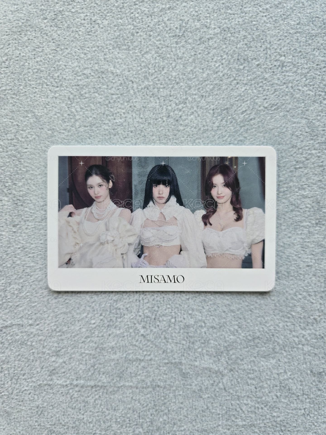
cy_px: 218
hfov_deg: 58.9
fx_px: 289
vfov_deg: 73.9
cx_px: 163
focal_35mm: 23
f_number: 1.7
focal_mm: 6.3
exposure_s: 1/52
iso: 80
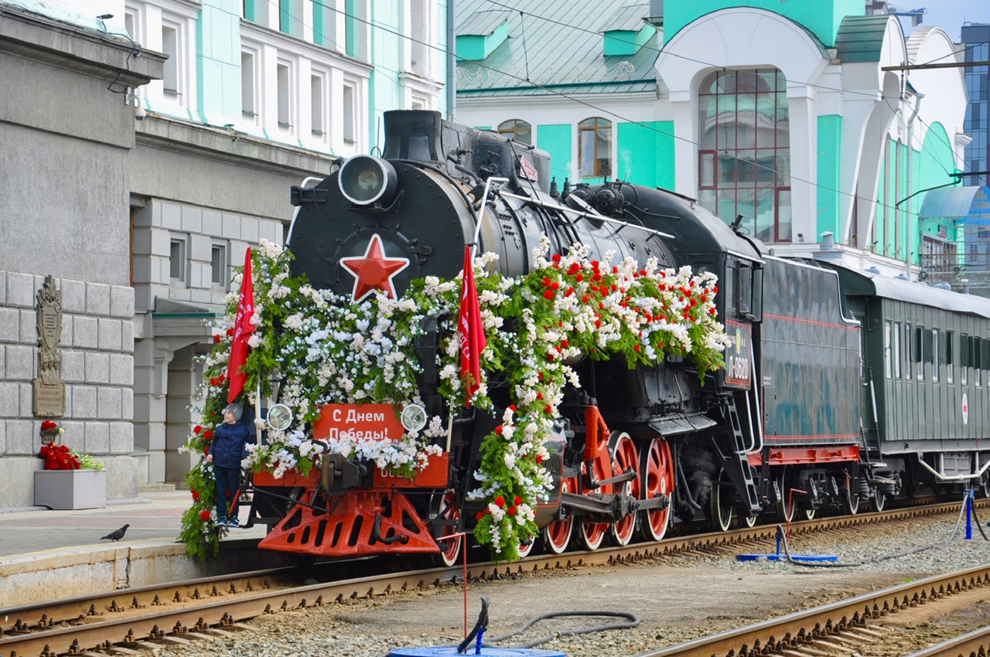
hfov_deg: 16.1
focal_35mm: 128
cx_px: 495
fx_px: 3502
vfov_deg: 10.7
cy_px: 328
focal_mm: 85
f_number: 9
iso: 200
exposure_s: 1/200
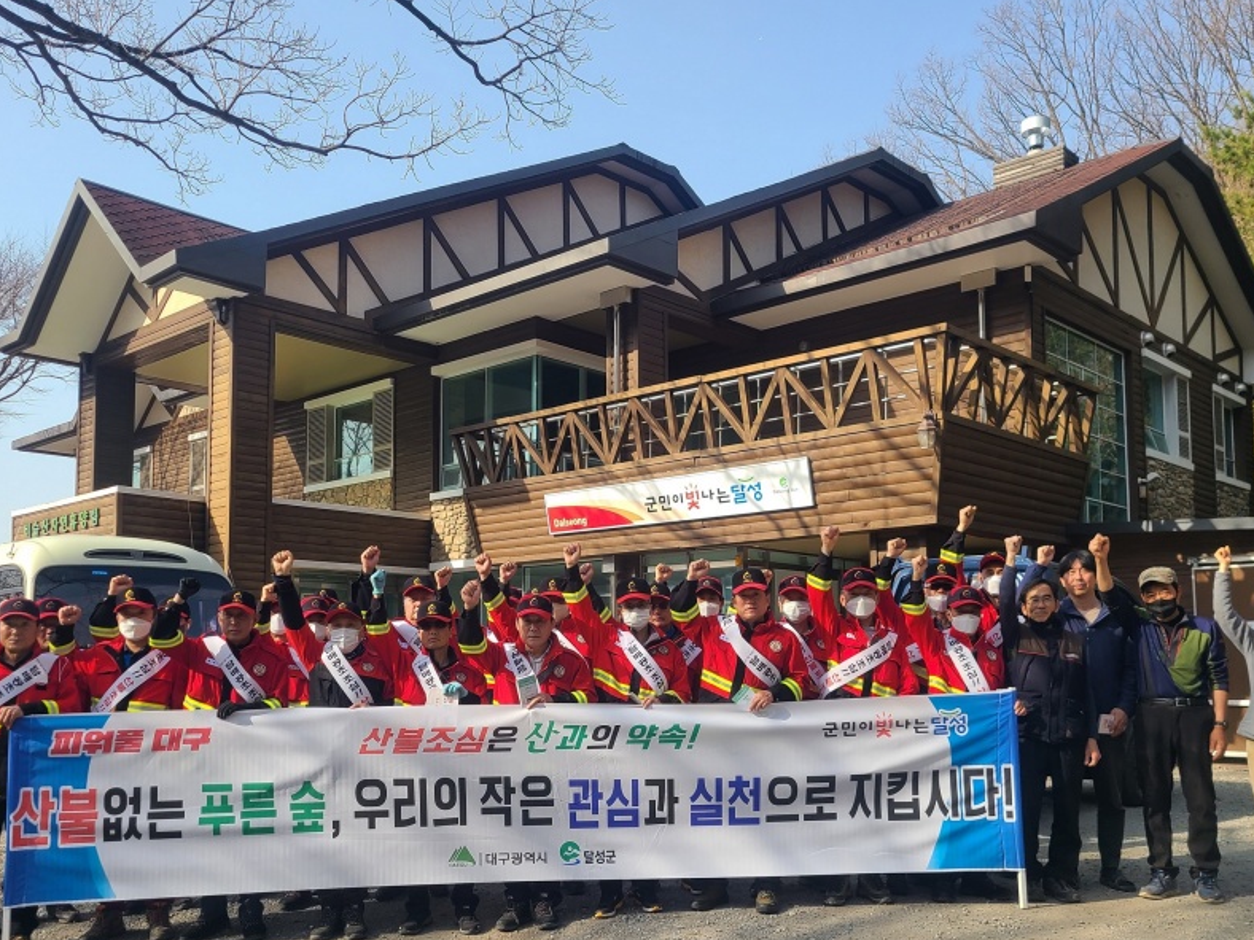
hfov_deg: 55.3
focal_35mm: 33
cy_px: 577
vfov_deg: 42.7
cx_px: 608
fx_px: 1195
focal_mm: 5.4
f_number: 1.8
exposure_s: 1/1102
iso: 40
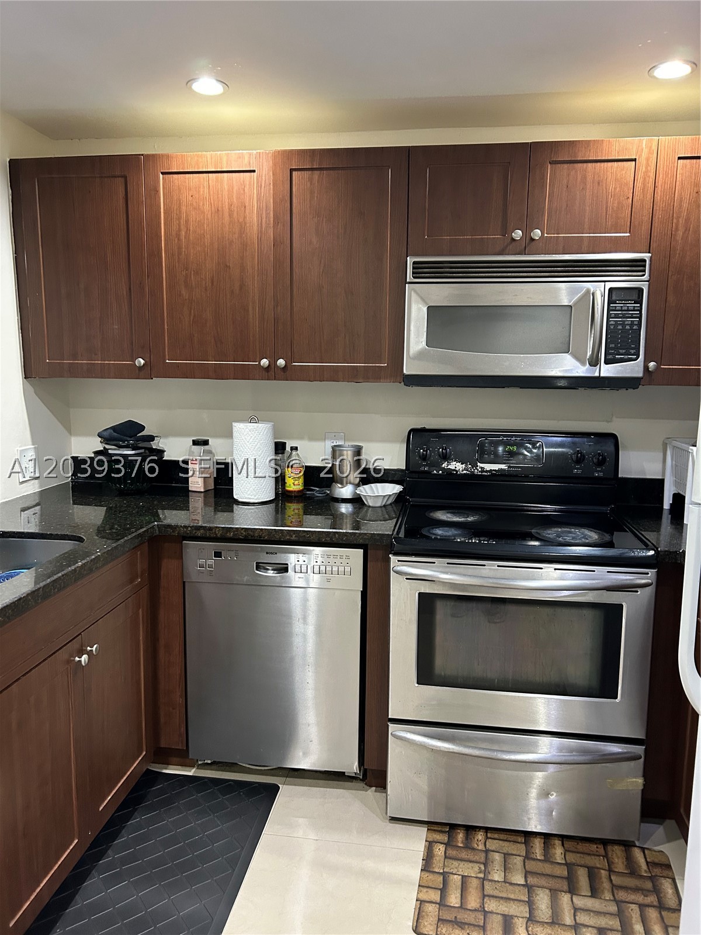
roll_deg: -1.2
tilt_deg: -8.8
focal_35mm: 26
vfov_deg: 67.3
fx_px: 702
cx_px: 350
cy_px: 468
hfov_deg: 53.1
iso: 400
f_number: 1.5
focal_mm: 5.7
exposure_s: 1/60
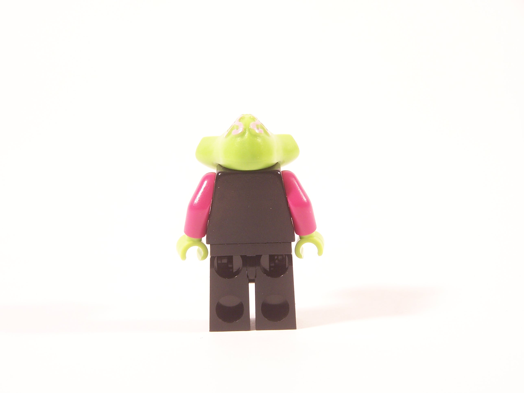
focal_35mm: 105
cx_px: 262
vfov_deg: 14.1
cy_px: 196
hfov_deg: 18.7
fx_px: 1589
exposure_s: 1/10
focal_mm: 17.5
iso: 100
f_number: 3.2
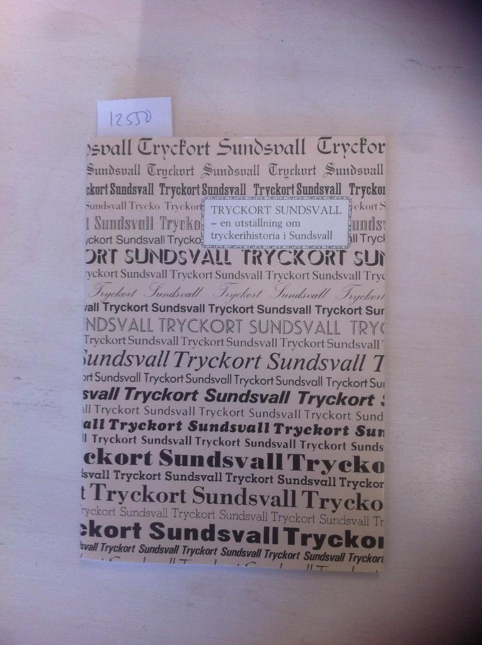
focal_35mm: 35
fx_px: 651
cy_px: 322
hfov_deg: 40.6
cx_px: 241
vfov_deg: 52.7
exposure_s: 1/33
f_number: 2.8
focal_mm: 3.85
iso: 100
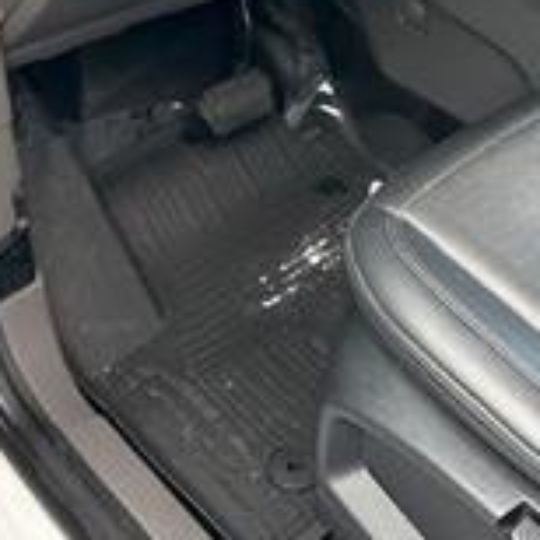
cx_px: 245
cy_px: -4
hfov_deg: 23.1
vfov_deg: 22.2
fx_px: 1324
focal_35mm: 75
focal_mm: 5.7
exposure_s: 1/161
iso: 64
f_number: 1.5
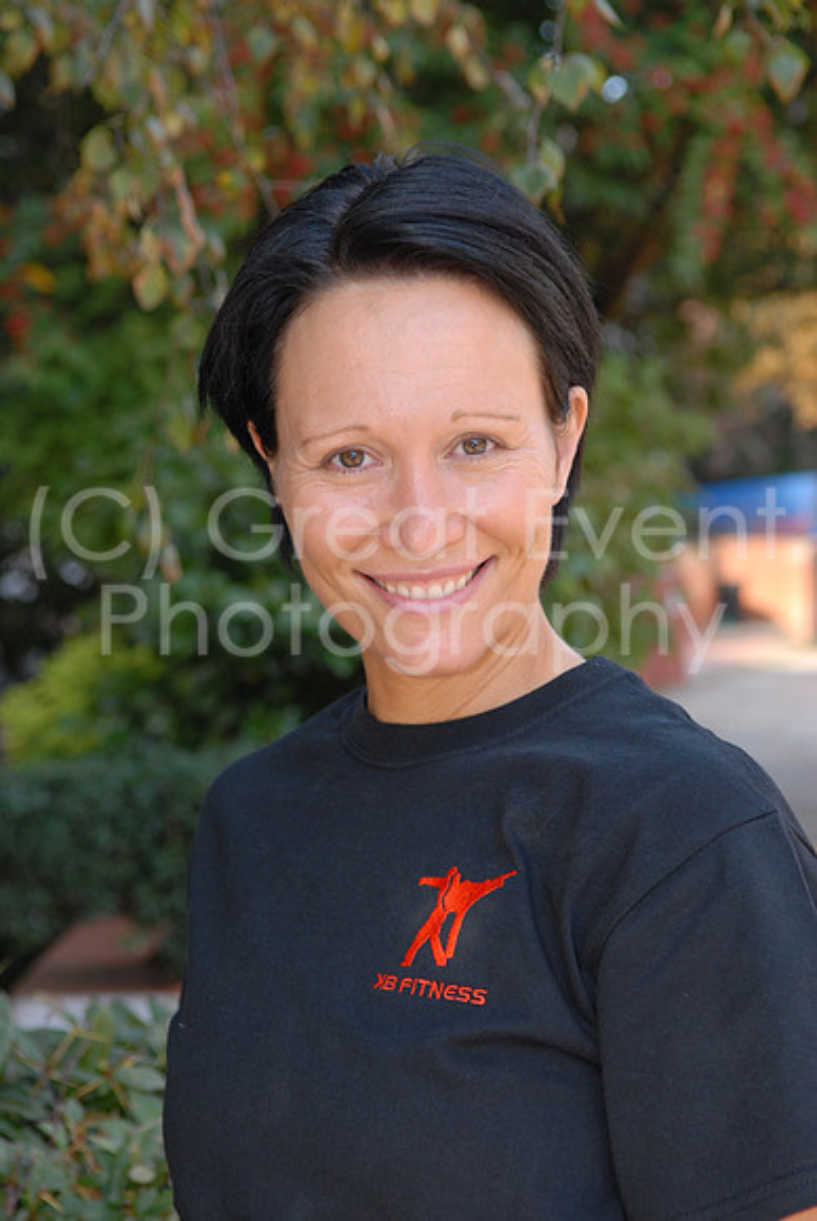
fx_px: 2802
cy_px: 610
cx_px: 408
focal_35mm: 82
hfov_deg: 16.6
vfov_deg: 24.6
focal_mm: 55
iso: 200
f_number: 5
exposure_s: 1/125
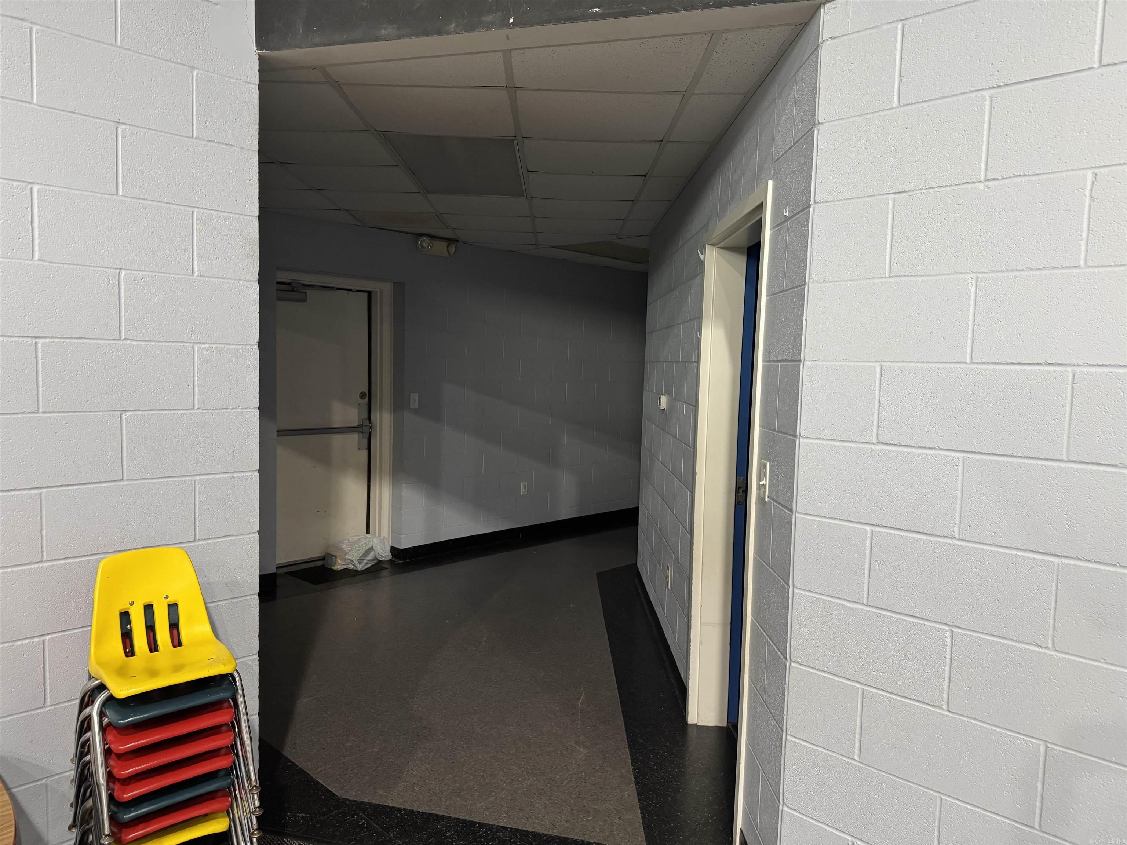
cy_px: 422
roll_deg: -2.4
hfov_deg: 71.6
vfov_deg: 56.8
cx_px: 564
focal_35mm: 24
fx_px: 781
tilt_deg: -4.3
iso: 400
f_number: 1.78
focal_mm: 6.76
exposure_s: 1/60
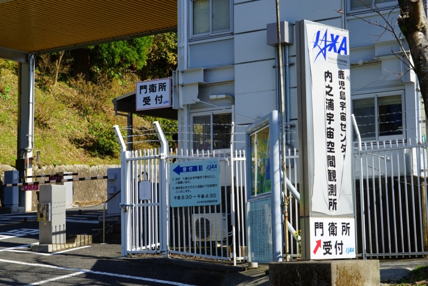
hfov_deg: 26.3
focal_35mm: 77
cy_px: 143
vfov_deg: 17.7
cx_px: 214
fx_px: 916
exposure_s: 1/125
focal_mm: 77
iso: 100
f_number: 9.5
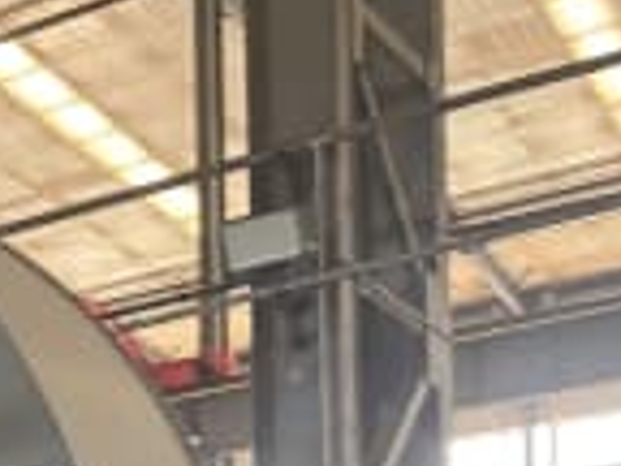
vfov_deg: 13.0
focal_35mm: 100
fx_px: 1794
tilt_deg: +1.0
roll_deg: +0.5
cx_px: -388
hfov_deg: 17.2
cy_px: 915
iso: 1250
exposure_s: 1/30
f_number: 1.78
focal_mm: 6.76
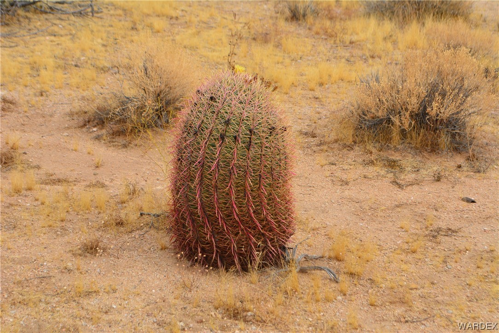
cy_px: 166
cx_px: 250
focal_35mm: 82
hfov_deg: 24.6
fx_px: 1144
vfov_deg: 16.6
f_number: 10
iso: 220
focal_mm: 55
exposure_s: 1/250
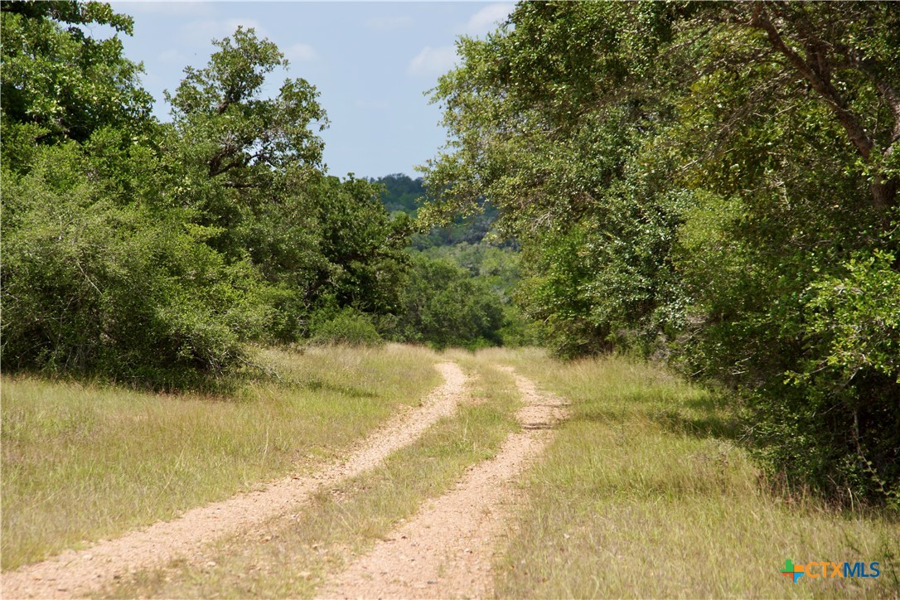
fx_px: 4500
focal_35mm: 180
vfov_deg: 7.6
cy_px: 300
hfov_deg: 11.4
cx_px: 450
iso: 100
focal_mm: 120
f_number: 8
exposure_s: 1/400
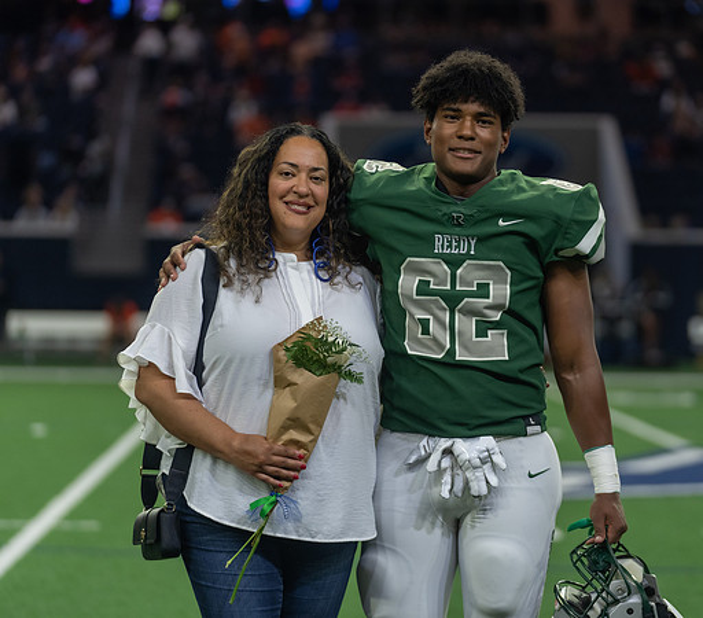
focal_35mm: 164
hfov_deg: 11.3
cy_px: 298
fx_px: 3555
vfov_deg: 9.9
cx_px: 410
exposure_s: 1/320
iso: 1000
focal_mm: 128
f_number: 2.8
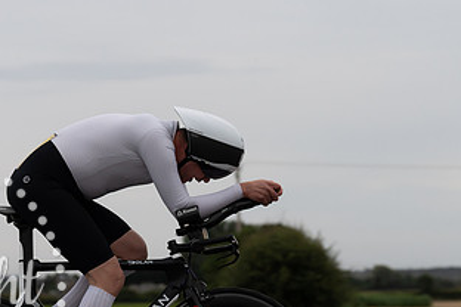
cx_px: 157
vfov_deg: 10.5
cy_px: 213
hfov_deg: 15.7
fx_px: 1665
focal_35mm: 130
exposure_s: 1/800
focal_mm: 70
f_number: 3.5
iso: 1600
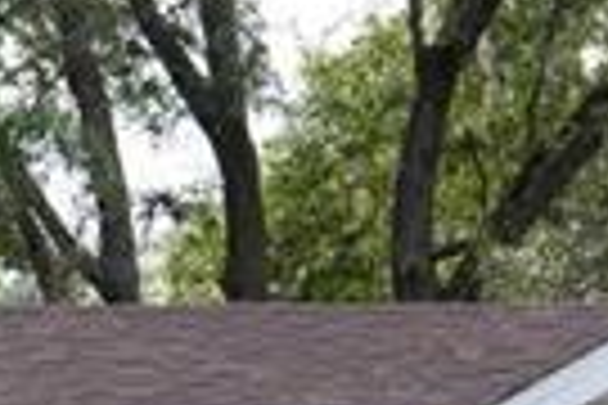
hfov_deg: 6.0
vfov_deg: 4.0
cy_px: 932
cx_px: -748
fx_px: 5640
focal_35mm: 334
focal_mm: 44
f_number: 4
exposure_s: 1/200
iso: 100
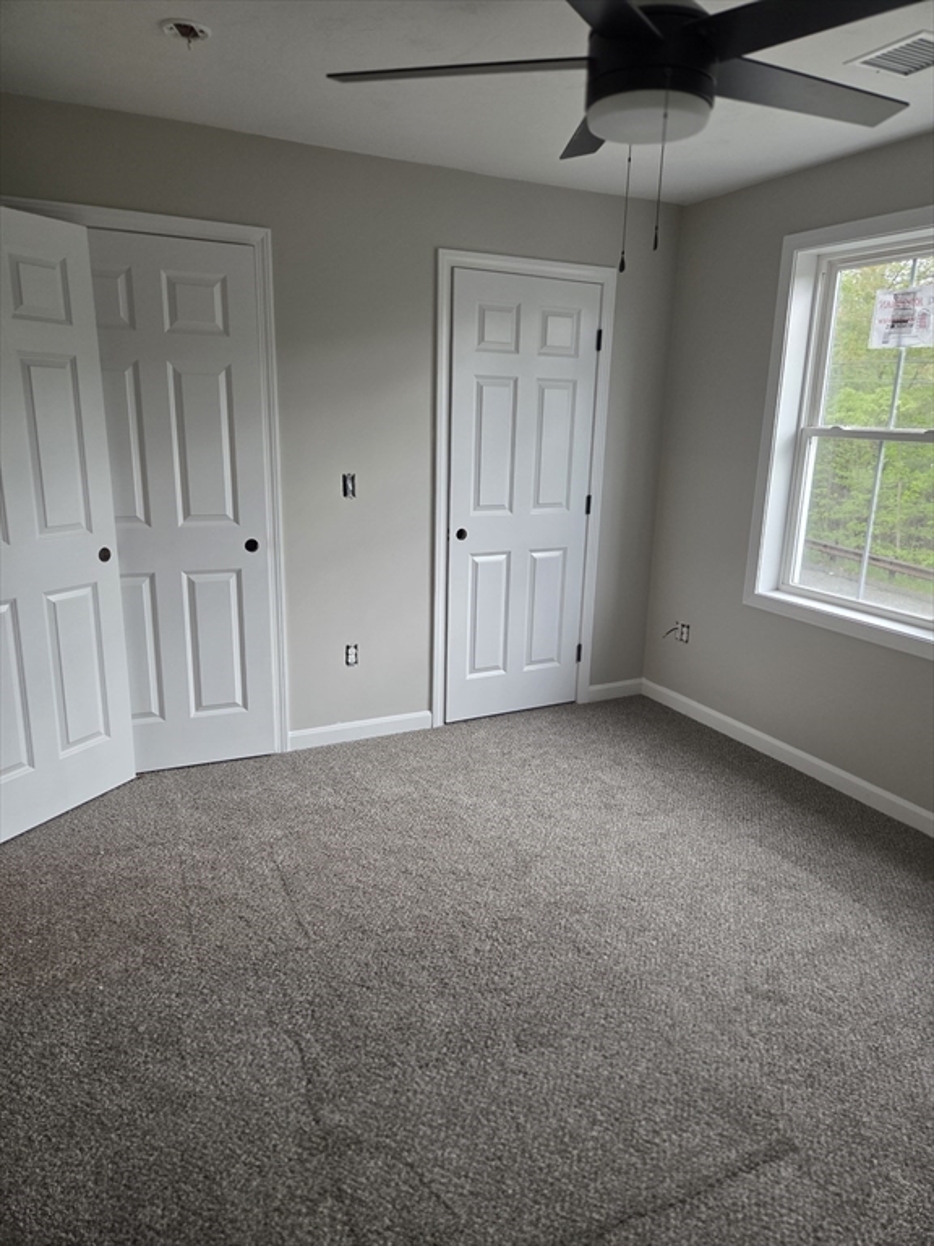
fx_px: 827
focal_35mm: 23
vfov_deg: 73.9
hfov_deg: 58.9
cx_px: 467
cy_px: 623
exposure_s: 1/180
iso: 200
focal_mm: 5.4
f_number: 1.8
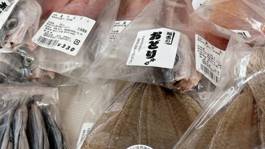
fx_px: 358
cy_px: 106
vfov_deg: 23.3
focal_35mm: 51
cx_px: 60
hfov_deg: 39.3
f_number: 1.6
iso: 100
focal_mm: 5.96
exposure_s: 1/60
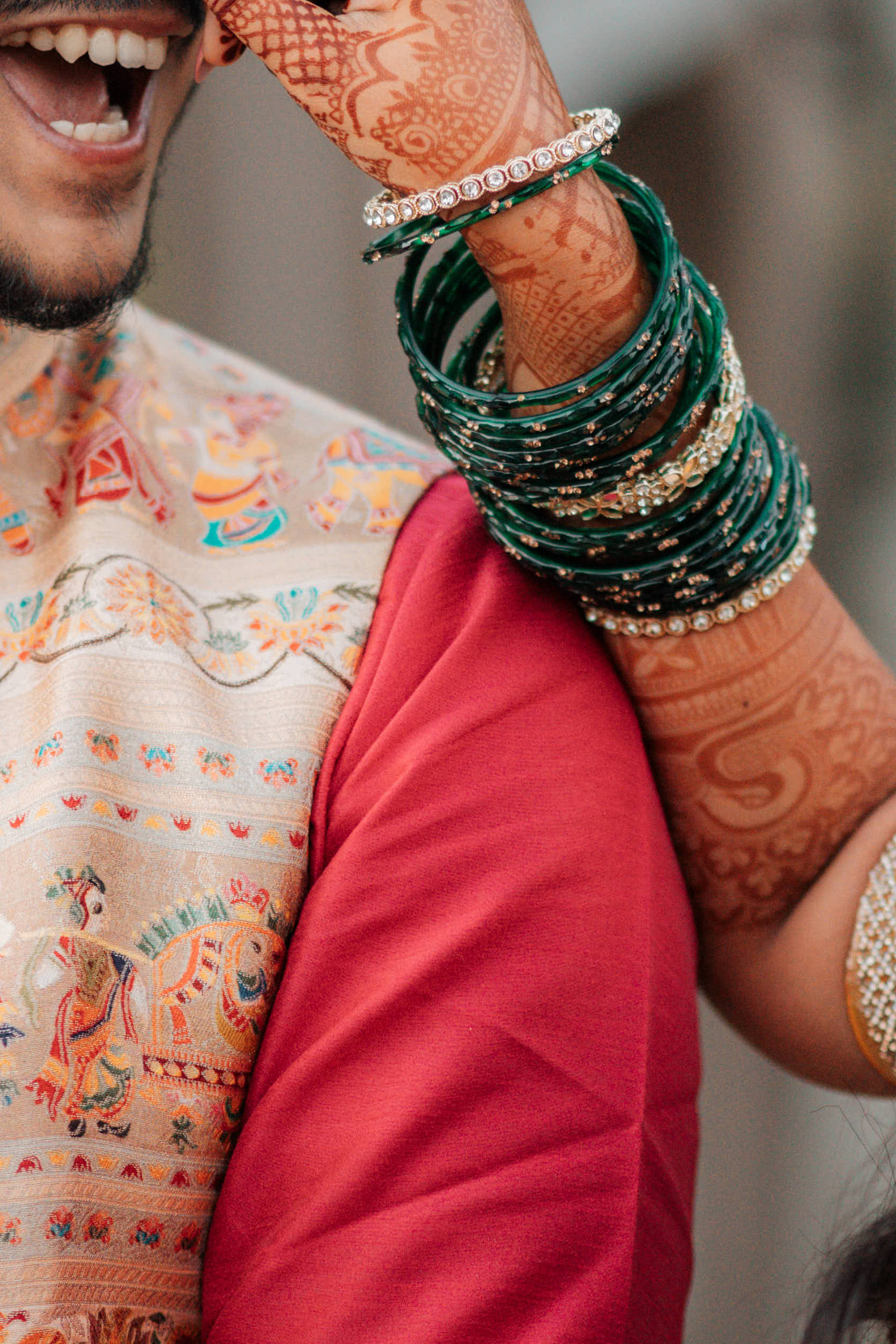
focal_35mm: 236
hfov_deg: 5.8
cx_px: 317
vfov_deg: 8.7
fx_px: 8809
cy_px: 532
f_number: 1.4
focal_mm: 85
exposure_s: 1/250
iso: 640
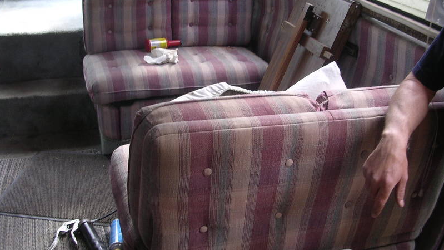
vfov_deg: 28.3
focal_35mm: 42
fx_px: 494
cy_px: 99
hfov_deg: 48.4
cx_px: 222
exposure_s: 1/49.8
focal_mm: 5.8
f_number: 2.8
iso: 100
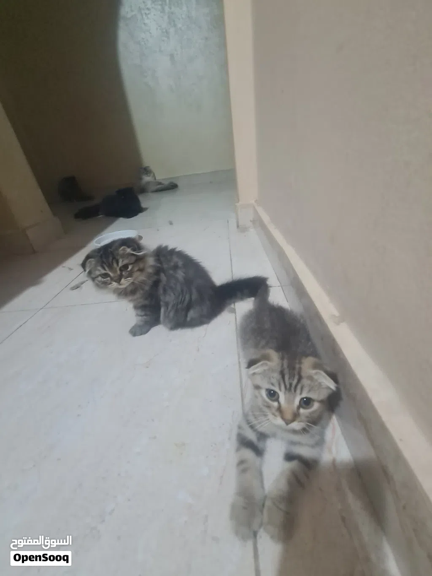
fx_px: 216
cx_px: 216
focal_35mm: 13
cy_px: 288
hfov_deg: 89.9
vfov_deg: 106.2
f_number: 2.2
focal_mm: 2.22
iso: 640
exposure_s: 1/30
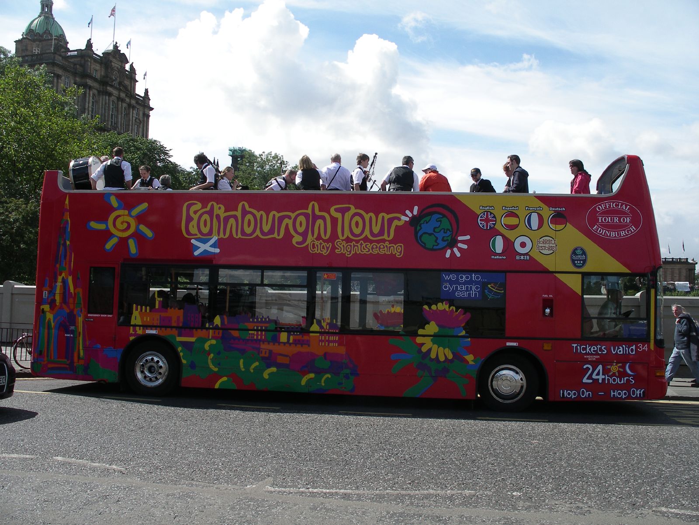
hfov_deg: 50.1
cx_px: 350
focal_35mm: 37
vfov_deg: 38.7
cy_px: 262
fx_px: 748
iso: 80
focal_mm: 7.8
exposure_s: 1/250
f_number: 6
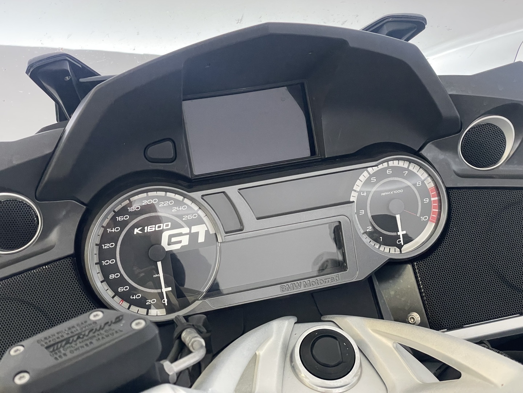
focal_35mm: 52
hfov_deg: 36.8
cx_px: 262
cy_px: 196
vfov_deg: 28.0
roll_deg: -7.8
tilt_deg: -22.5
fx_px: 786
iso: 500
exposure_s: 1/50
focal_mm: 6
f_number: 2
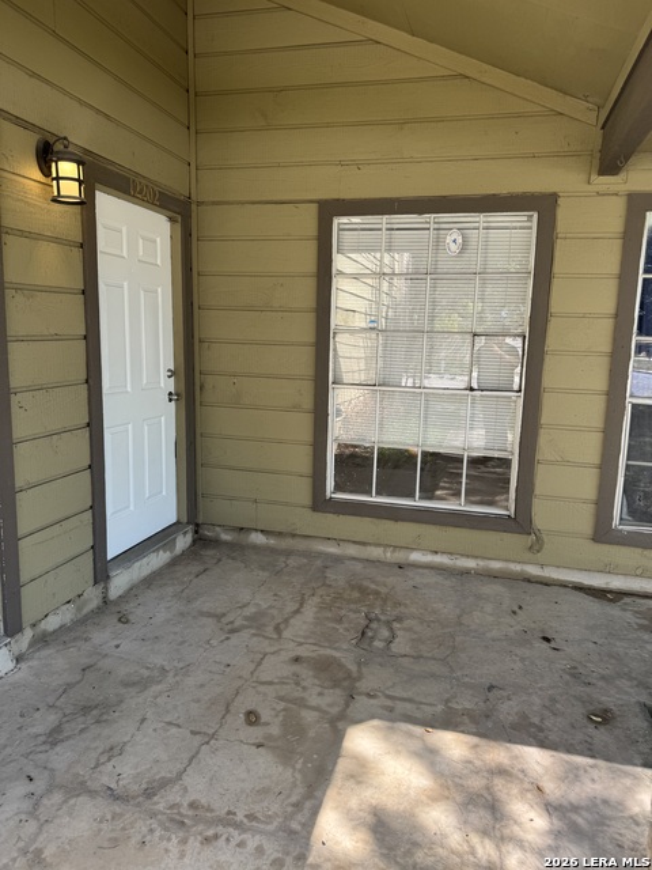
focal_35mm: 24
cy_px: 435
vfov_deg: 71.6
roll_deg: -1.8
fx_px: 603
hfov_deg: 56.8
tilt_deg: -8.5
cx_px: 326
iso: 80
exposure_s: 1/294
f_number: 1.78
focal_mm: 6.76
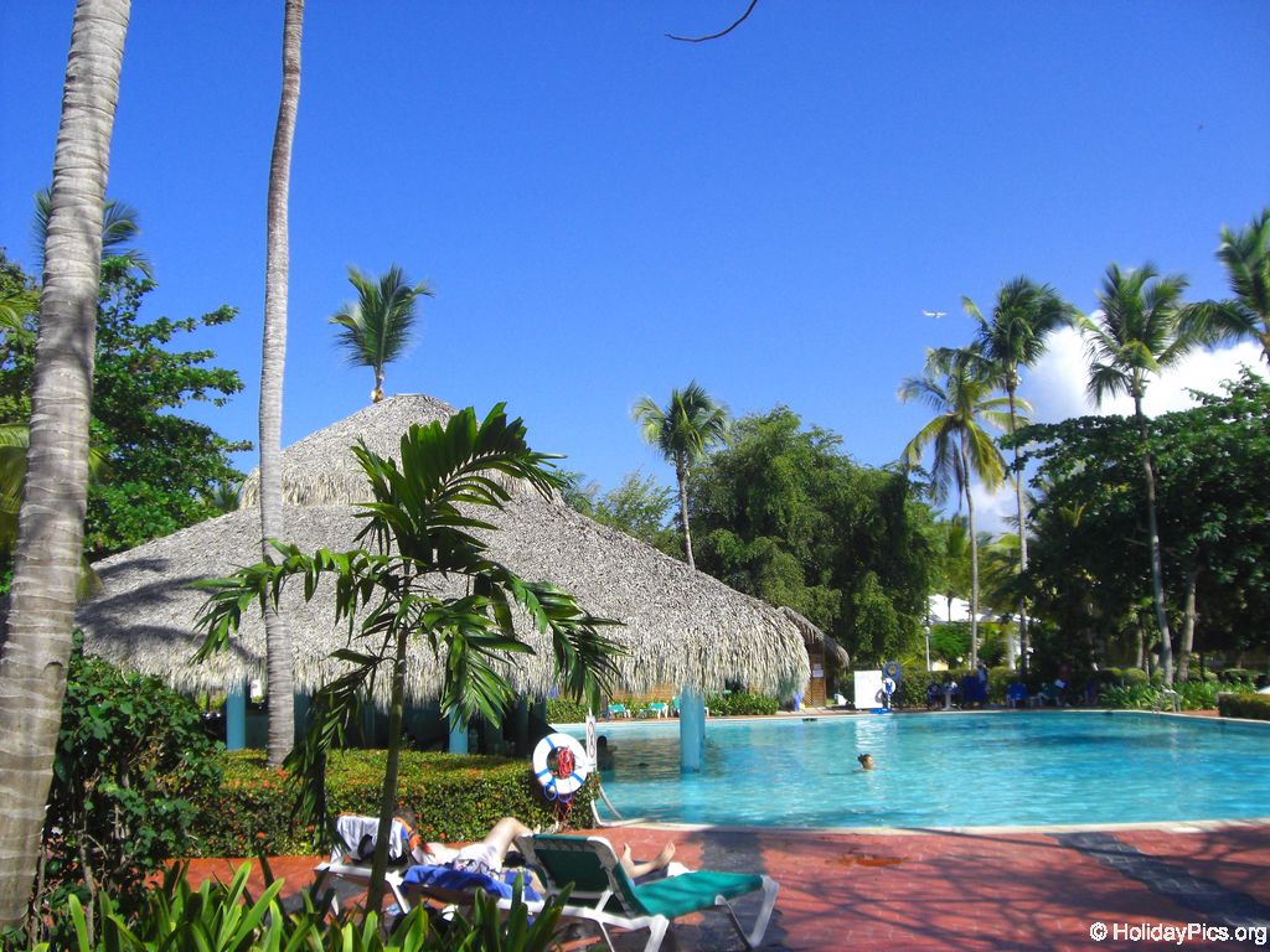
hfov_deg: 49.0
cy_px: 476
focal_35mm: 38
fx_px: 1394
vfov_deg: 37.7
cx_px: 635
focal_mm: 6.2
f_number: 8
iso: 100
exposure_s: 1/200
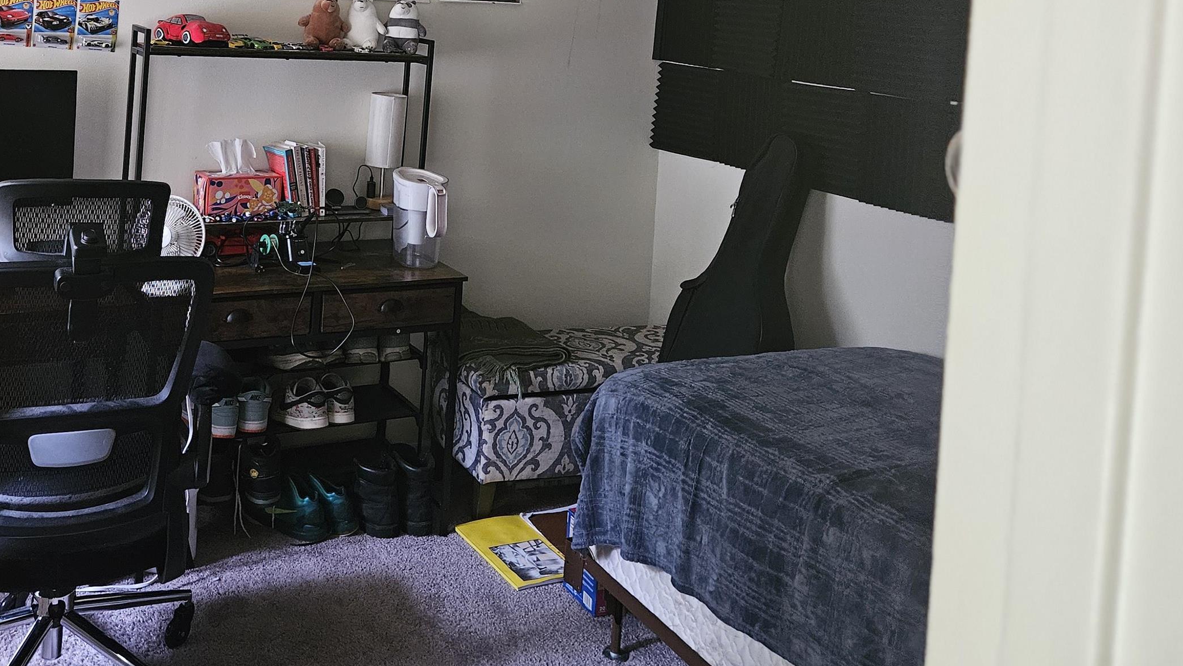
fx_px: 1161
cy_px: 21
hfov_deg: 53.3
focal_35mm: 37
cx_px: 427
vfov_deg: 30.1
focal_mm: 5.4
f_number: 1.8
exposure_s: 1/24
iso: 500
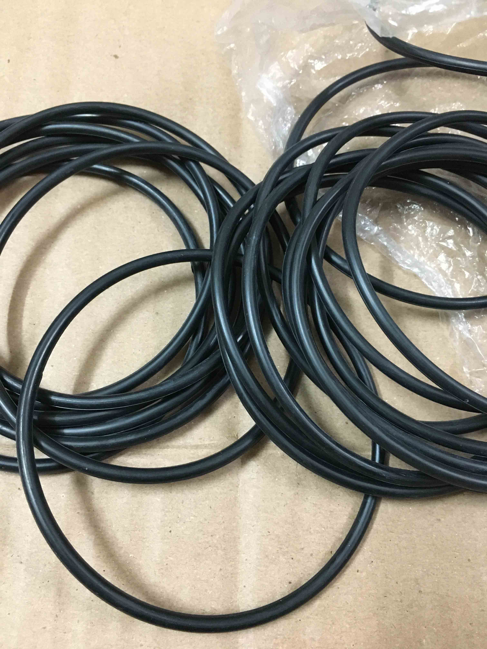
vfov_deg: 61.7
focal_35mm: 29
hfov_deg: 48.2
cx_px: 244
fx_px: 544
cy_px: 324
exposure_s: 1/17
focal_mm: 4.15
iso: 250
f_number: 2.2
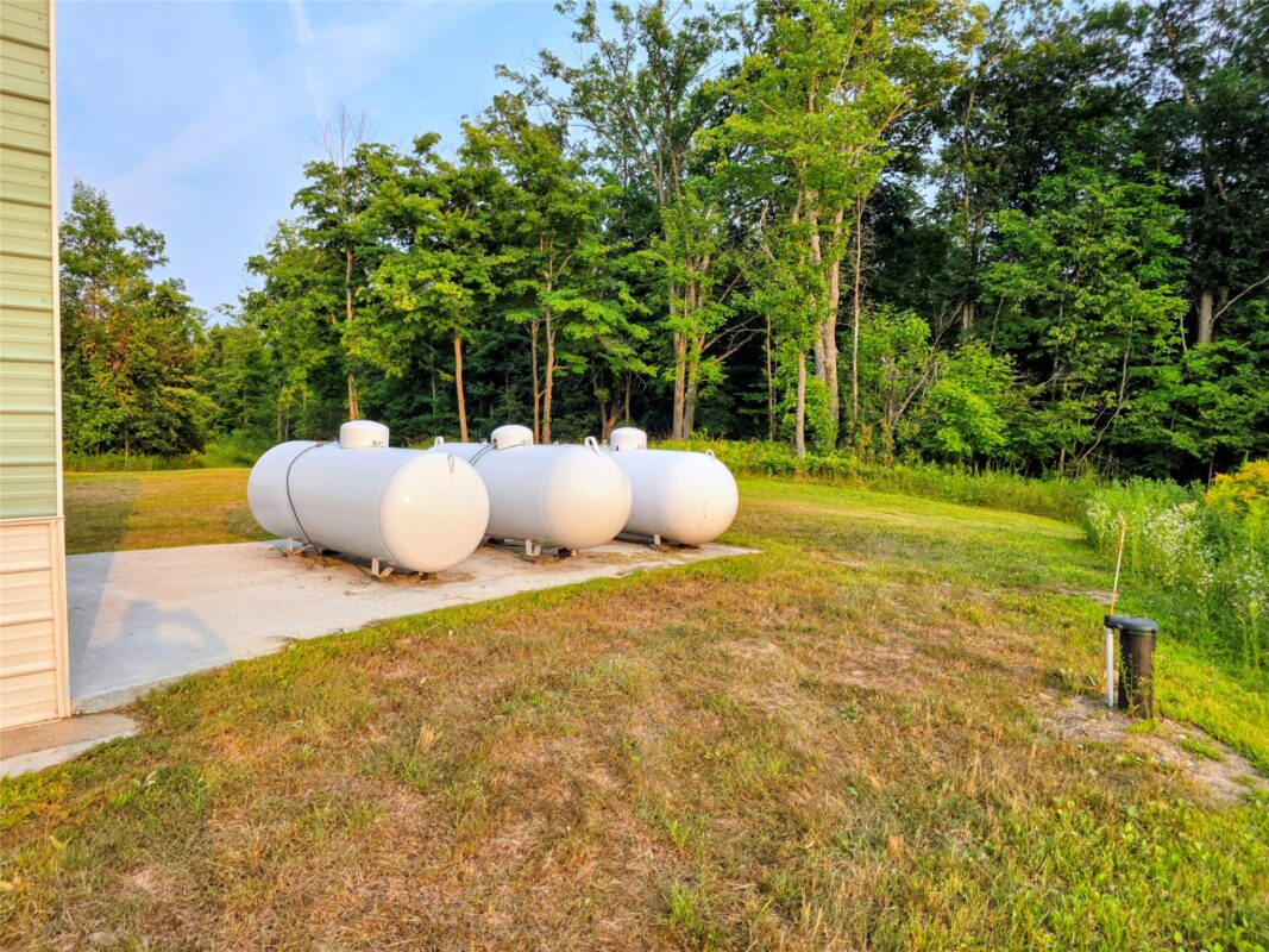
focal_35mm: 23
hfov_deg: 73.9
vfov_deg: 58.9
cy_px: 476
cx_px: 634
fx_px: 843
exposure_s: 1/359
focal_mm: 6.3
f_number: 1.7
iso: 25
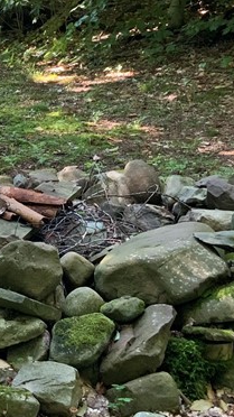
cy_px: 139
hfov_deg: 13.3
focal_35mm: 87
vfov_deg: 24.3
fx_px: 961
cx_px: -85
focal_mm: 3
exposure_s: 1/60
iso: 80
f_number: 1.8
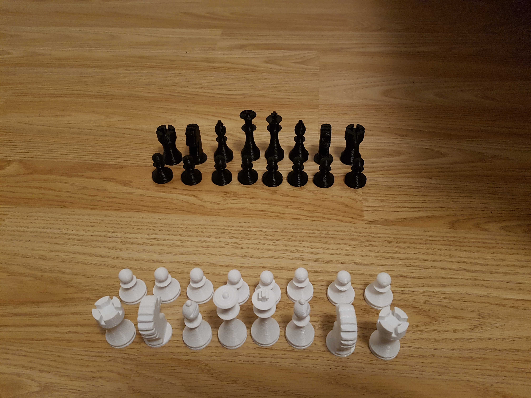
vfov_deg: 53.1
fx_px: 399
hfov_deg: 67.3
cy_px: 199
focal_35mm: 26
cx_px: 266
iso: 250
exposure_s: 1/10
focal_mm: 4.2
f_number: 1.7
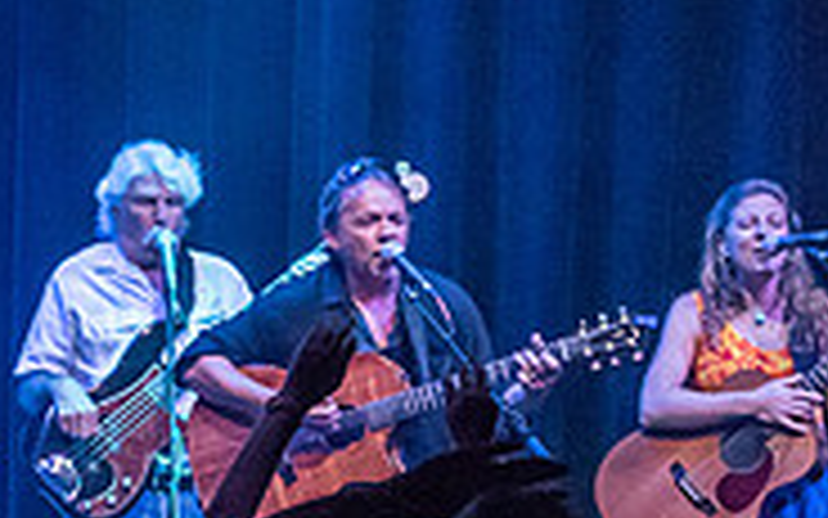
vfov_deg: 4.7
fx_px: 6341
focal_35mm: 281
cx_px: -173
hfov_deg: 7.4
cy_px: 623
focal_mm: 70
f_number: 5.6
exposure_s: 1/160
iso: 2500
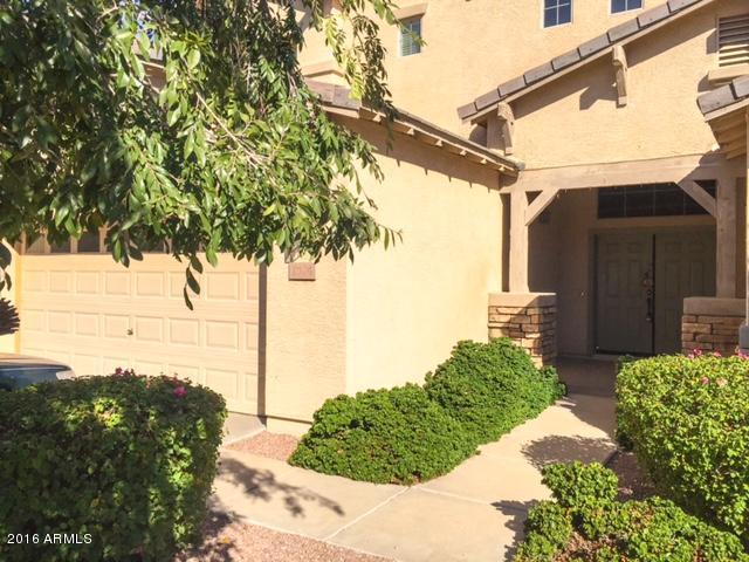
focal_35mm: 29
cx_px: 374
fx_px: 627
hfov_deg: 61.7
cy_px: 281
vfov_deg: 48.2
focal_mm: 4.15
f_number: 2.2
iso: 32
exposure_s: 1/2825
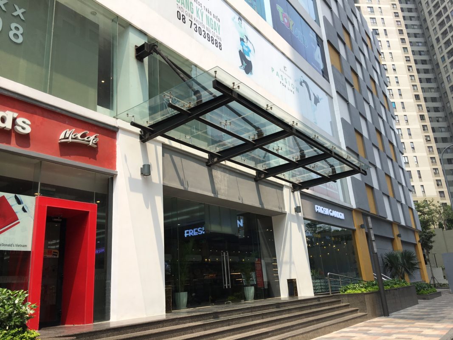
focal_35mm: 29
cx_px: 226
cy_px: 170
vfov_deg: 48.2
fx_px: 379
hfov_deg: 61.7
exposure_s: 1/1099
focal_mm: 4.15
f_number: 2.2
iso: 25
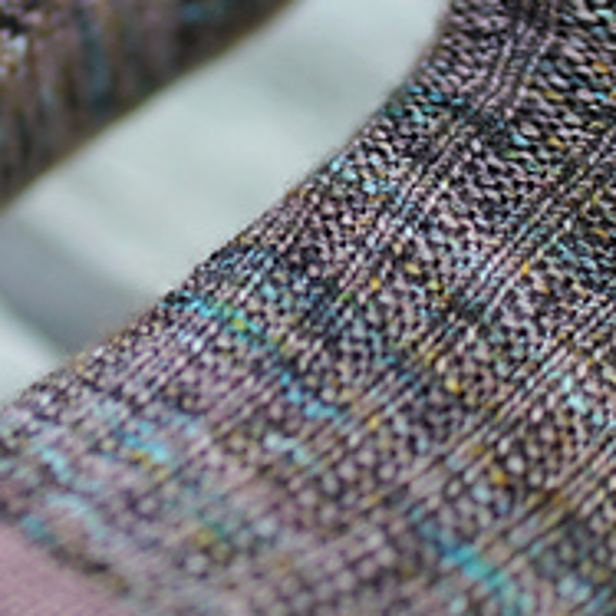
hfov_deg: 7.0
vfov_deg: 7.1
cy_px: 112
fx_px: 4973
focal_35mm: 247
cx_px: -102
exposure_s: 1/200
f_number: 1.8
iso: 100
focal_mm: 85
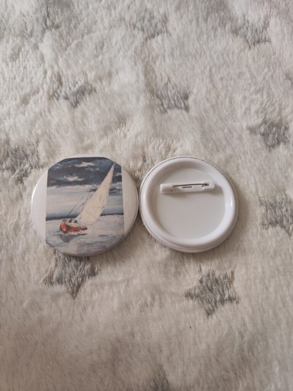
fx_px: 271
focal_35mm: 24
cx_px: 146
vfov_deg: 71.6
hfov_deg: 56.8
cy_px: 196
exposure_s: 1/100
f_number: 1.88
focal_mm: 5.59
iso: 227
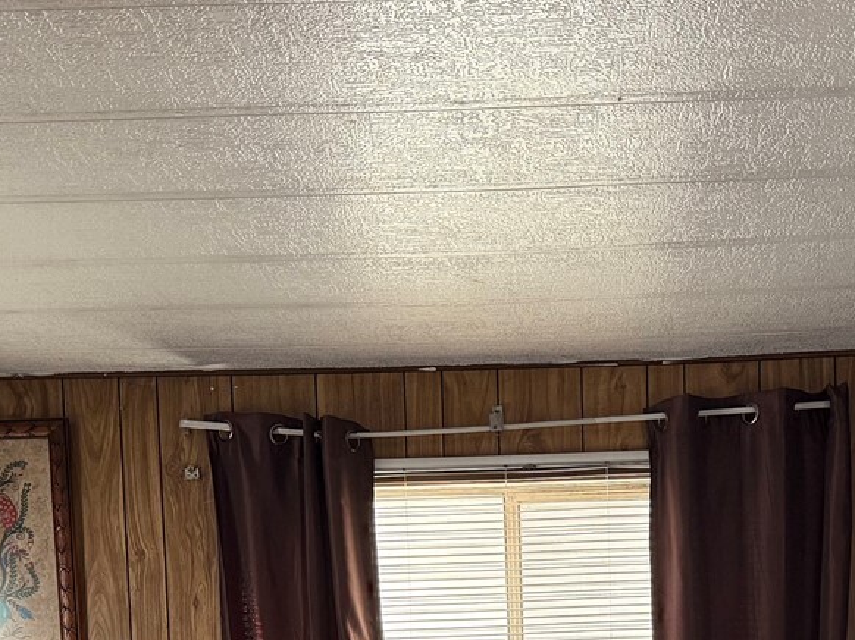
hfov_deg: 29.3
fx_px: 1629
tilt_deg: -2.9
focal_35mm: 66
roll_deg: +1.7
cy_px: 807
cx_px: 541
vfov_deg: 20.5
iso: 320
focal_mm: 6.76
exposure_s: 1/60
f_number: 1.78
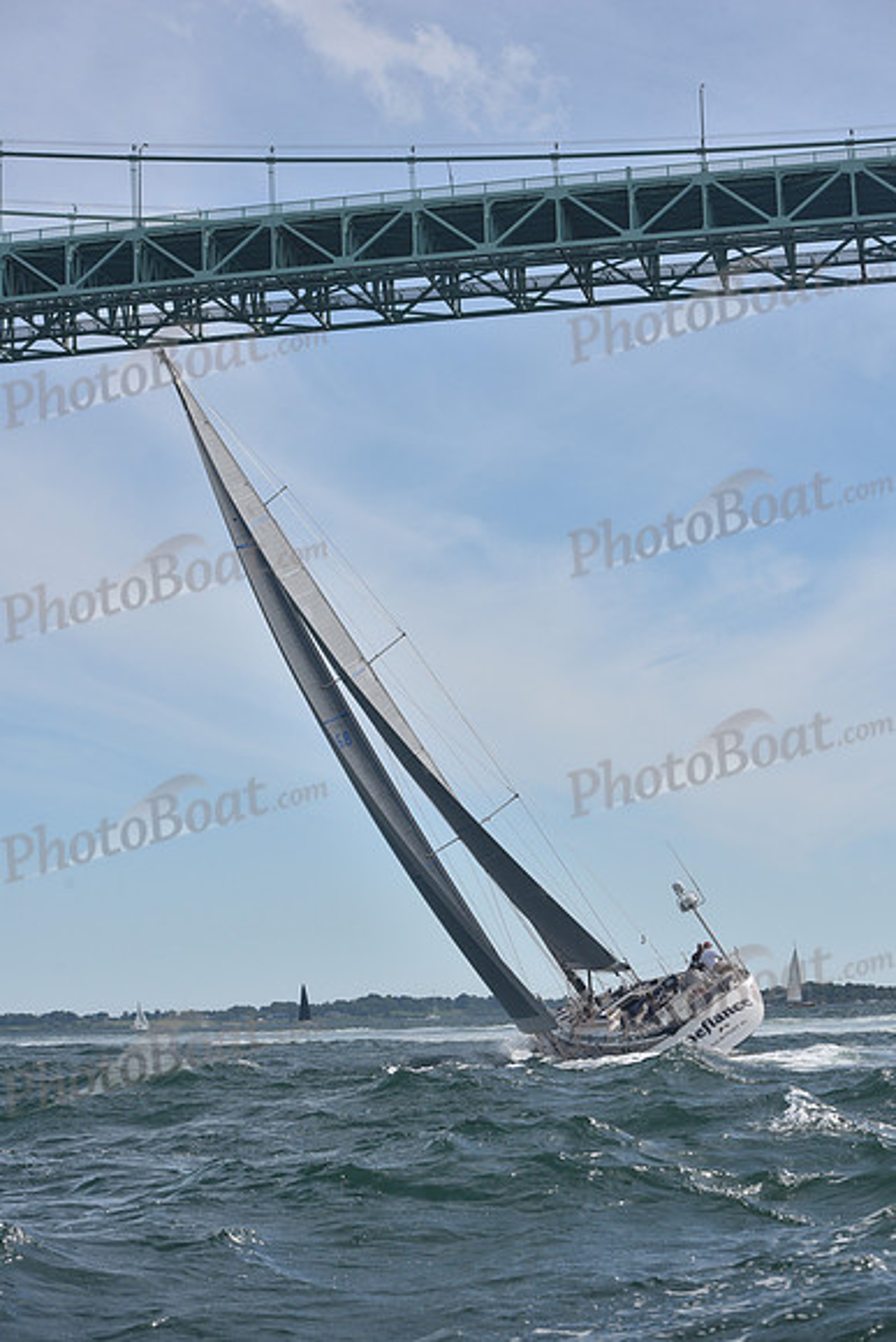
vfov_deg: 28.8
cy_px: 671
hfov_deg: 19.5
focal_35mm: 70
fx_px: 2612
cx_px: 448
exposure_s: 1/800
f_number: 8
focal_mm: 70
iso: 320
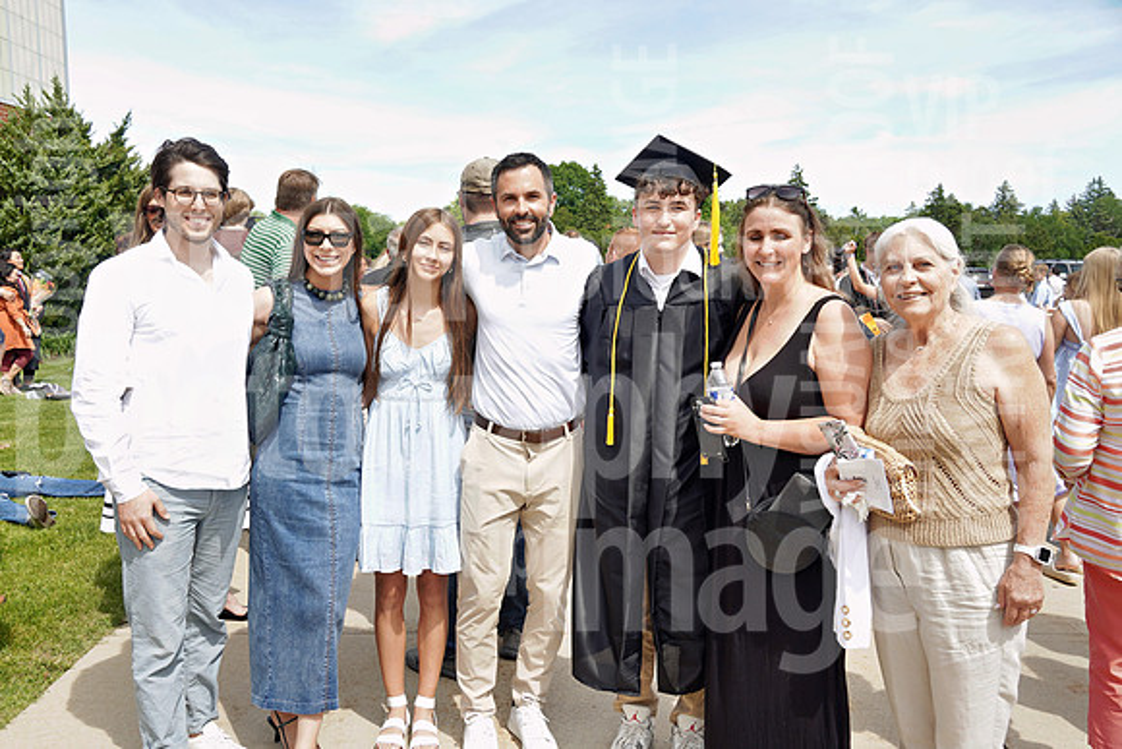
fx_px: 935
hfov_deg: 61.9
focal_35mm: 30
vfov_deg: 43.6
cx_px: 561
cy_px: 374
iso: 160
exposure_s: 1/100
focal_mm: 20
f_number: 8
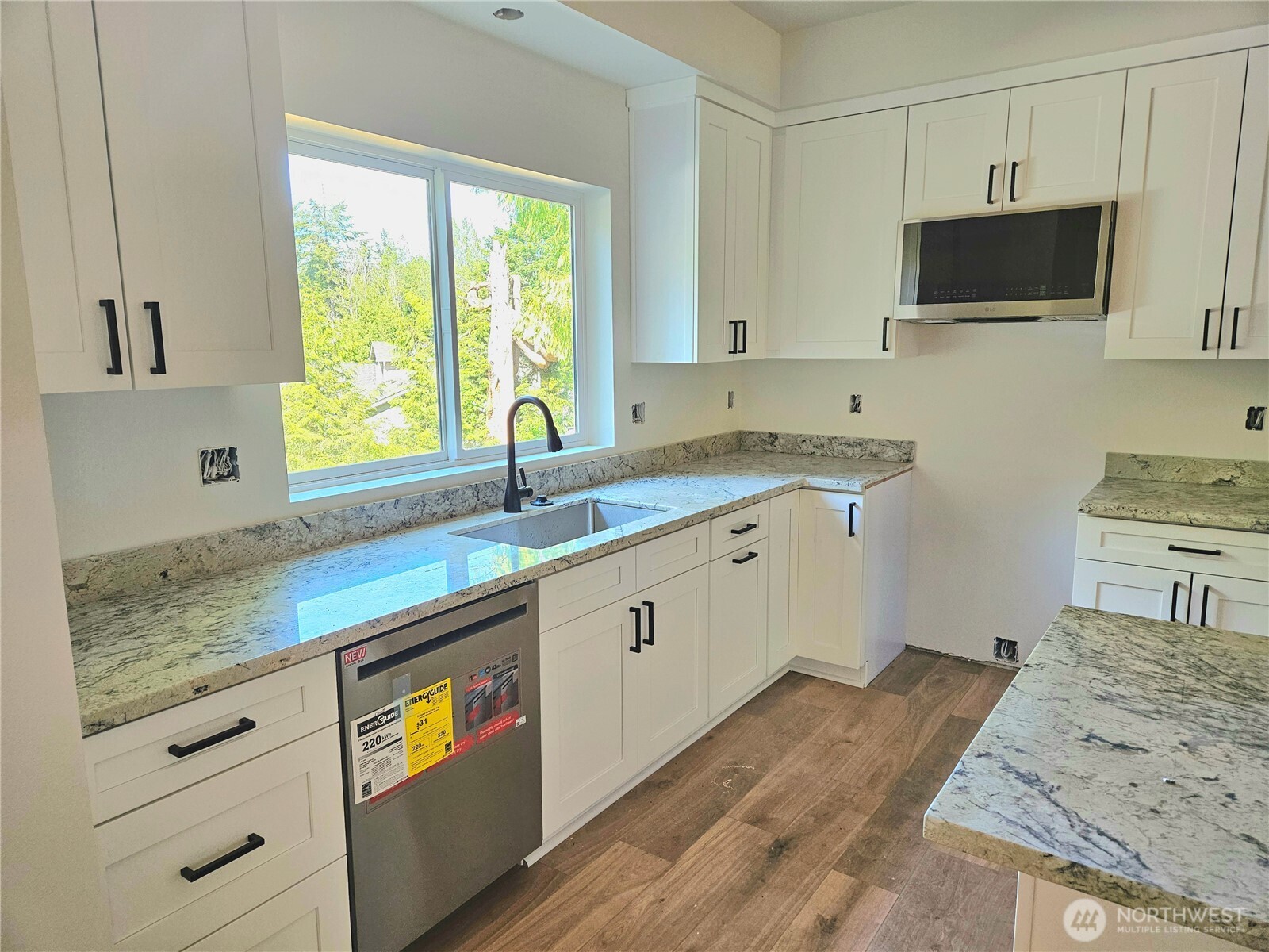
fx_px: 843
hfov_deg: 73.9
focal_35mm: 23
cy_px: 476
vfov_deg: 58.9
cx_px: 634
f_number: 1.8
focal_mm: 5.4
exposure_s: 1/120
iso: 160
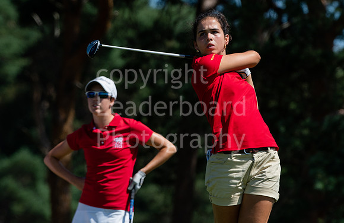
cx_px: 177
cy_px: 101
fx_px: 4738
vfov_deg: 2.7
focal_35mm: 500
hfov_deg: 4.2
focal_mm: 310
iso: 320
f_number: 6.3
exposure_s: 1/2000
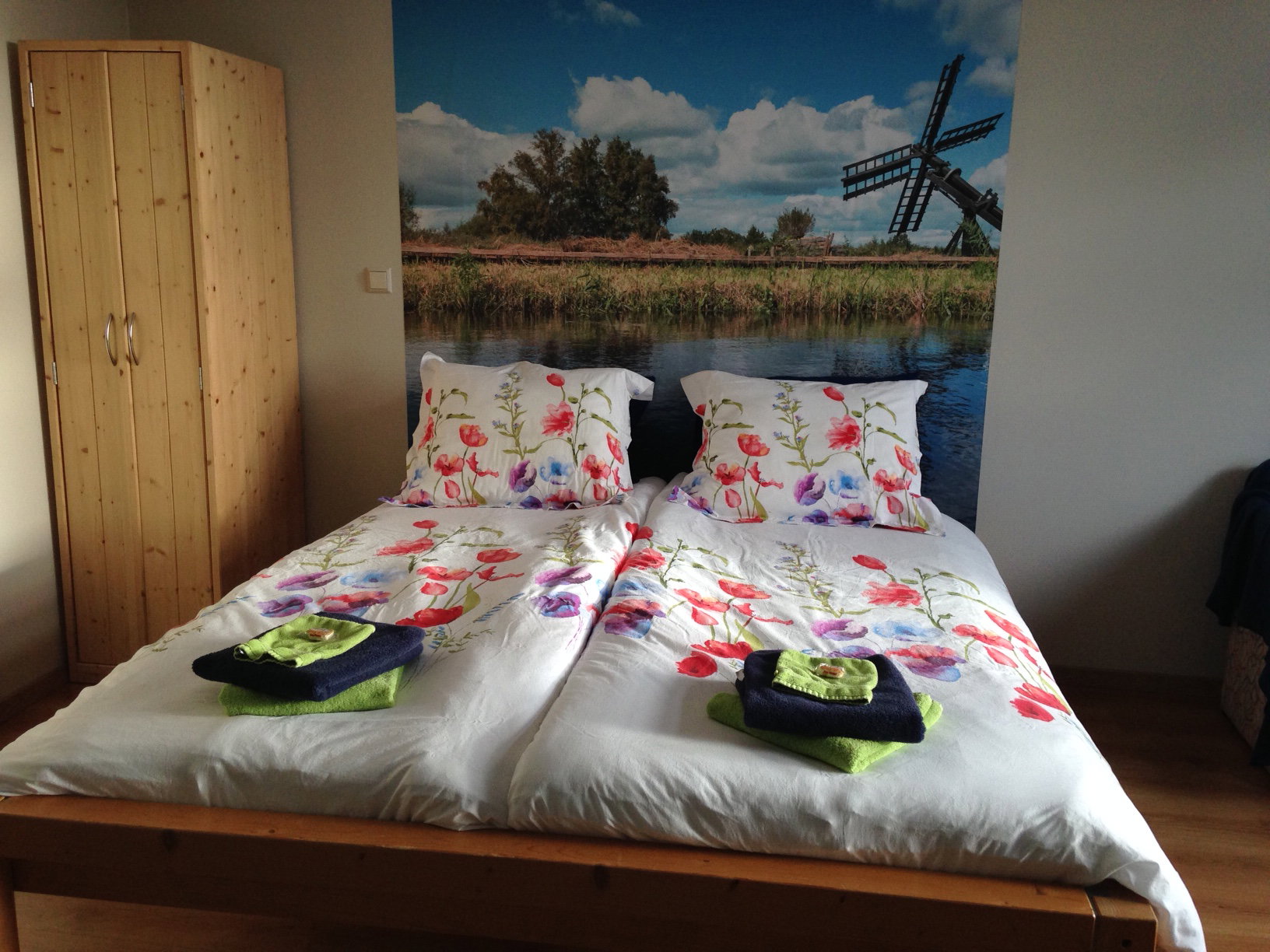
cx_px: 635
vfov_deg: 42.9
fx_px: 1211
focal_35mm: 33
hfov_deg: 55.4
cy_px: 476
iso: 80
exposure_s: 1/120
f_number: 2.4
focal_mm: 4.12
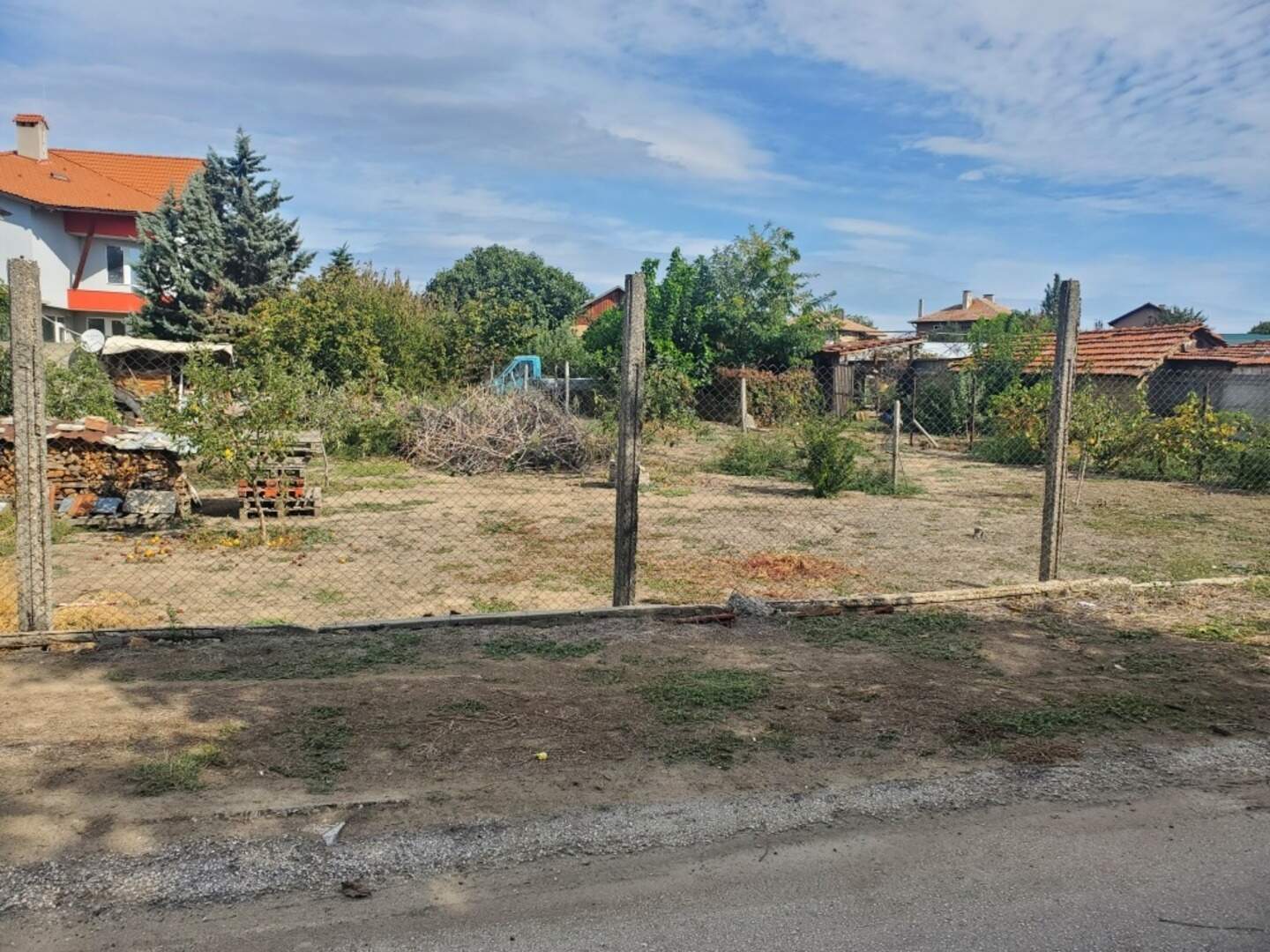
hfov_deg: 67.3
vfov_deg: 53.1
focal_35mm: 26
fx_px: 954
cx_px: 635
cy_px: 476
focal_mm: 4.3
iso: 50
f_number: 2.4
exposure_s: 1/1135
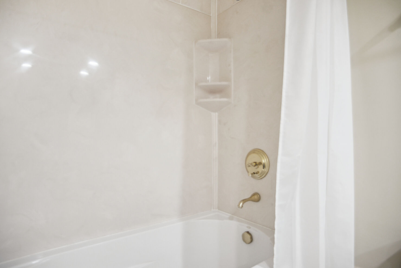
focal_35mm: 20
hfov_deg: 84.0
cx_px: 200
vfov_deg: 61.9
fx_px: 223
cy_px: 134
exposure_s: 1/25
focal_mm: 20
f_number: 3.5
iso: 400
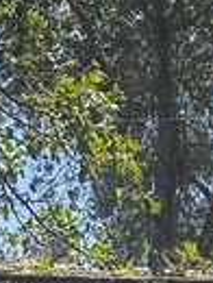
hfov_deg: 7.9
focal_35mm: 189
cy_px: 653
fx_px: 1546
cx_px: 176
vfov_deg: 9.4
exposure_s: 1/797
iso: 80
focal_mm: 6.86
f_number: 1.78
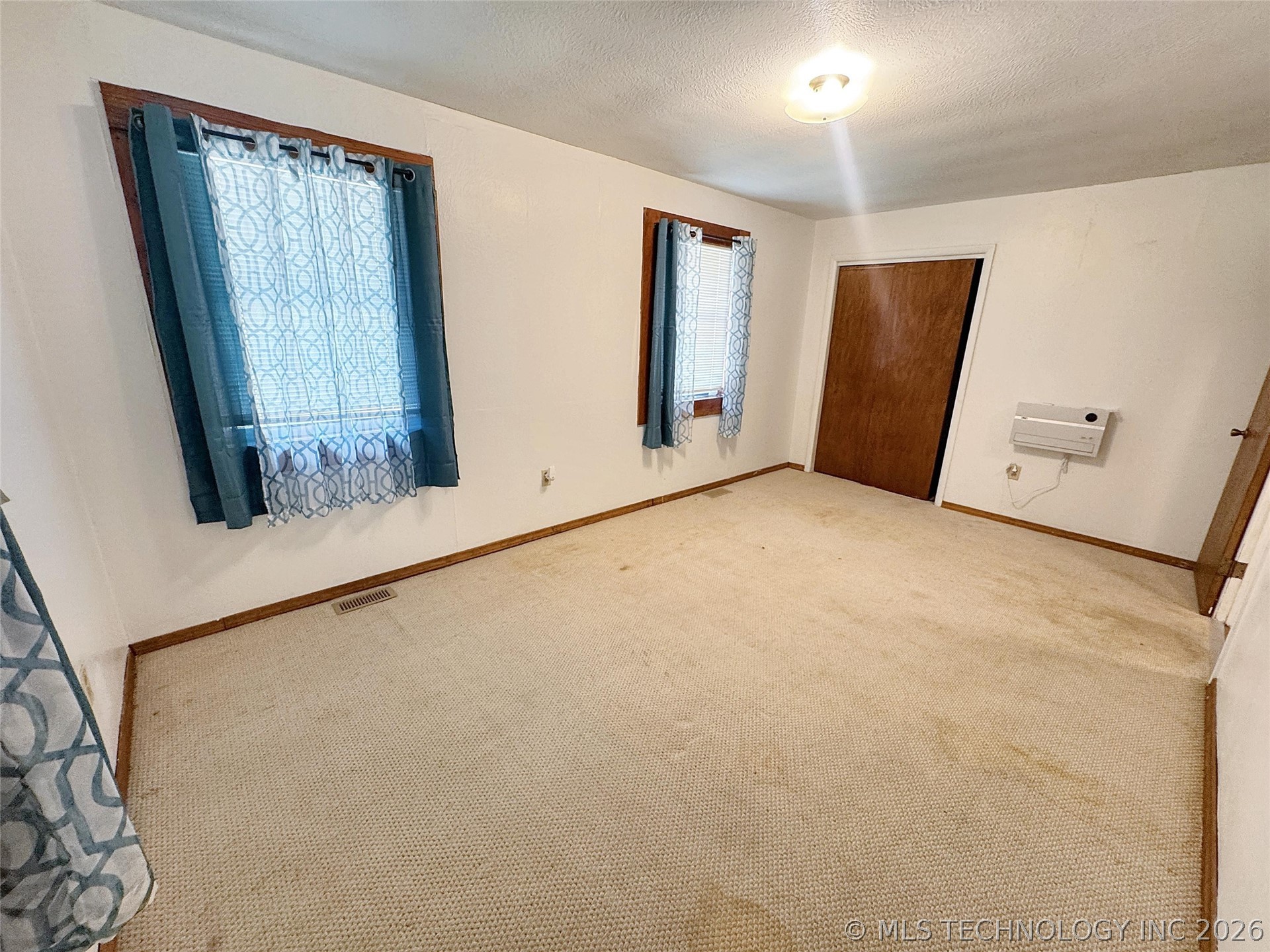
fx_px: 514
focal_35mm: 14
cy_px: 476
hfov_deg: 102.1
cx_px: 635
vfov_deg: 85.7
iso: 200
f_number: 2.2
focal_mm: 2.2
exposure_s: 1/60
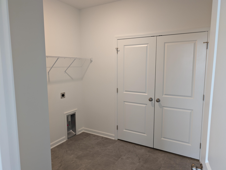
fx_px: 157
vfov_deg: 56.9
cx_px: 113
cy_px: 85
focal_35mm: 24
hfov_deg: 71.5
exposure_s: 1/24
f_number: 1.68
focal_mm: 6.9
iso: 61
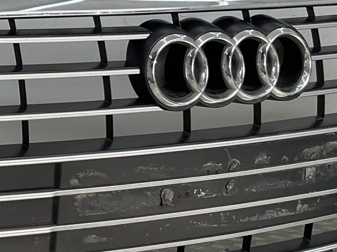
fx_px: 983
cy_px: 93
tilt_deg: -7.7
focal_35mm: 101
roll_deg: +0.4
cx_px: -31
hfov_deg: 18.7
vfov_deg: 14.6
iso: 16
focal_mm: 3
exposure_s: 1/265
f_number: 1.8
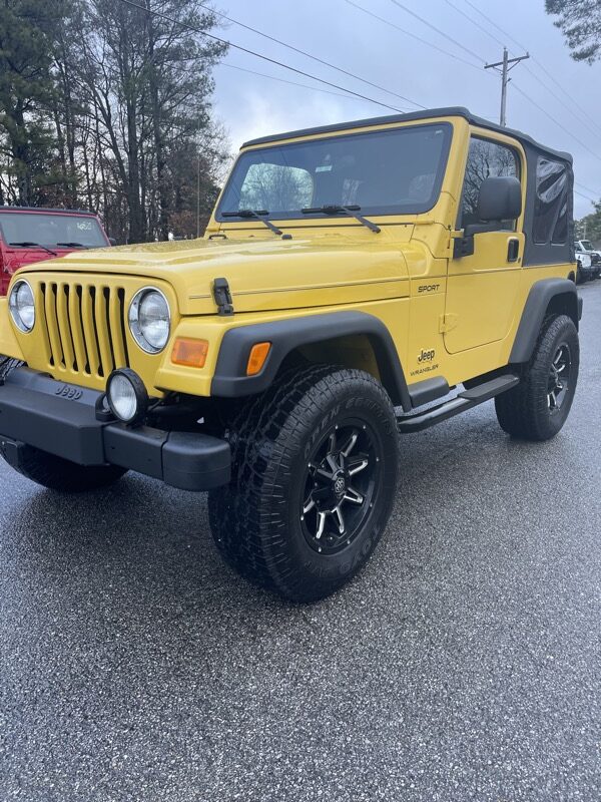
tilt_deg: -12.8
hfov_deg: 53.1
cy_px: 401
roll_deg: +1.2
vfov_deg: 67.3
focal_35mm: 26
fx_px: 602
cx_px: 300
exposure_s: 1/553
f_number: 1.6
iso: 32
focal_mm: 4.2
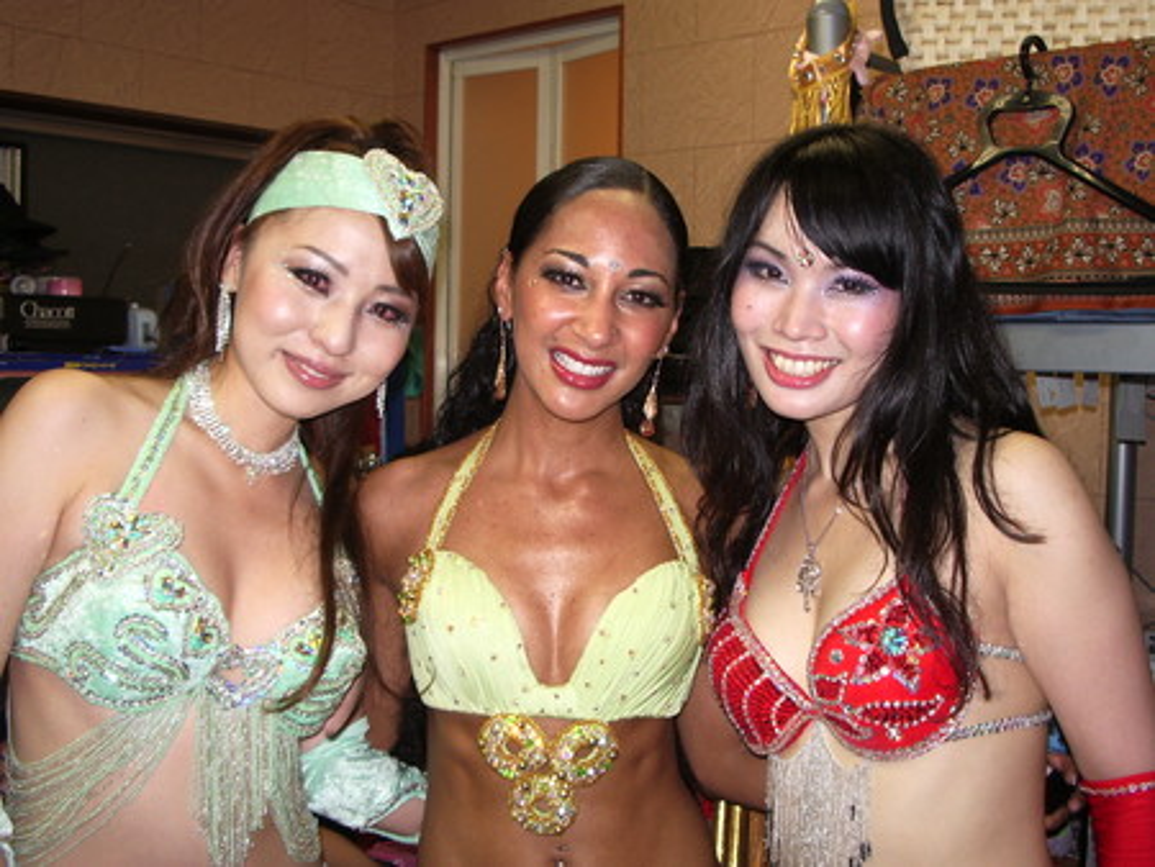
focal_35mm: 41
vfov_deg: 35.2
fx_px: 1369
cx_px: 578
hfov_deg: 45.8
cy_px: 434
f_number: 2.8
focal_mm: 6.8
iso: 100
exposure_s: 1/50
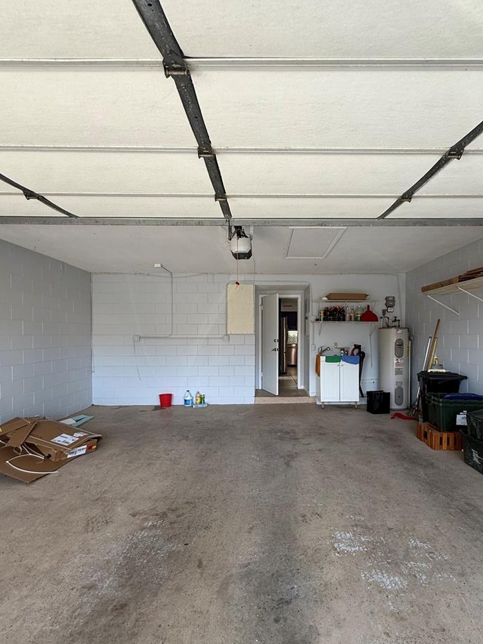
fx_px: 335
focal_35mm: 18
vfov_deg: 87.6
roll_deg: -0.1
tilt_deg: -0.3
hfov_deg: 71.4
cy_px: 343
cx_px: 268
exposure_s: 1/99
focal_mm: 2.22
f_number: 2.2
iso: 80
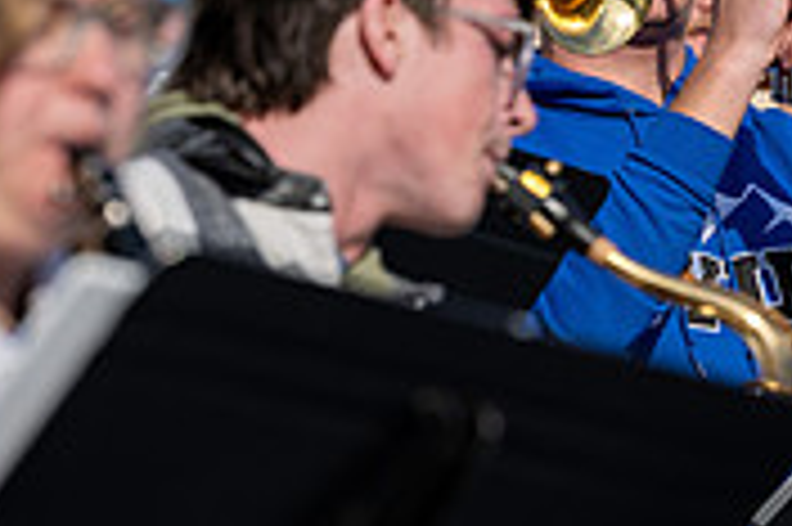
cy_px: -22
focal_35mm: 545
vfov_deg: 2.5
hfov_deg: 3.8
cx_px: 918
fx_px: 11979
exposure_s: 1/2500
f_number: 4
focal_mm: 145
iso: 100
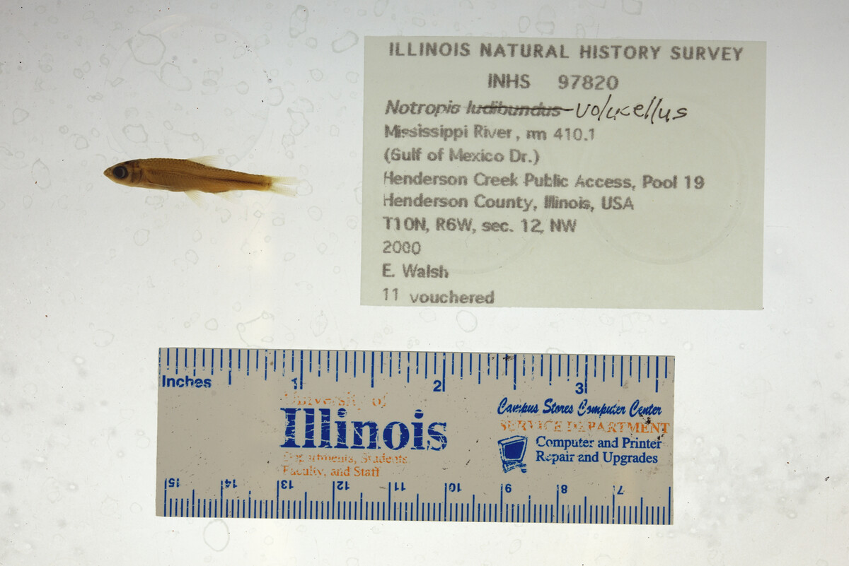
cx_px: 424
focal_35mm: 60
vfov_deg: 22.6
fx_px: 1415
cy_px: 283
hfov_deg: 33.4
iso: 100
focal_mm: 60
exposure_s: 1/200
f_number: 10
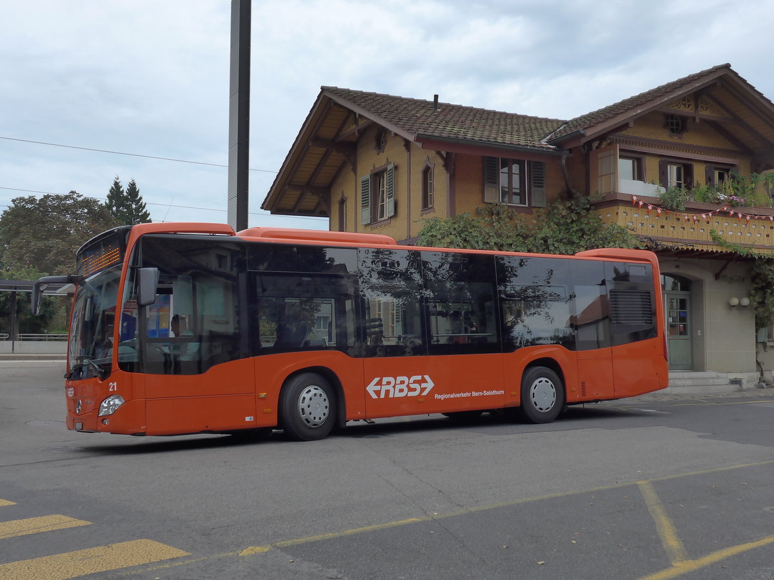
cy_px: 290
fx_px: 872
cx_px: 387
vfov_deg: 36.8
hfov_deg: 47.9
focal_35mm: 39
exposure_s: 1/800
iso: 160
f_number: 3.5
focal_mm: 8
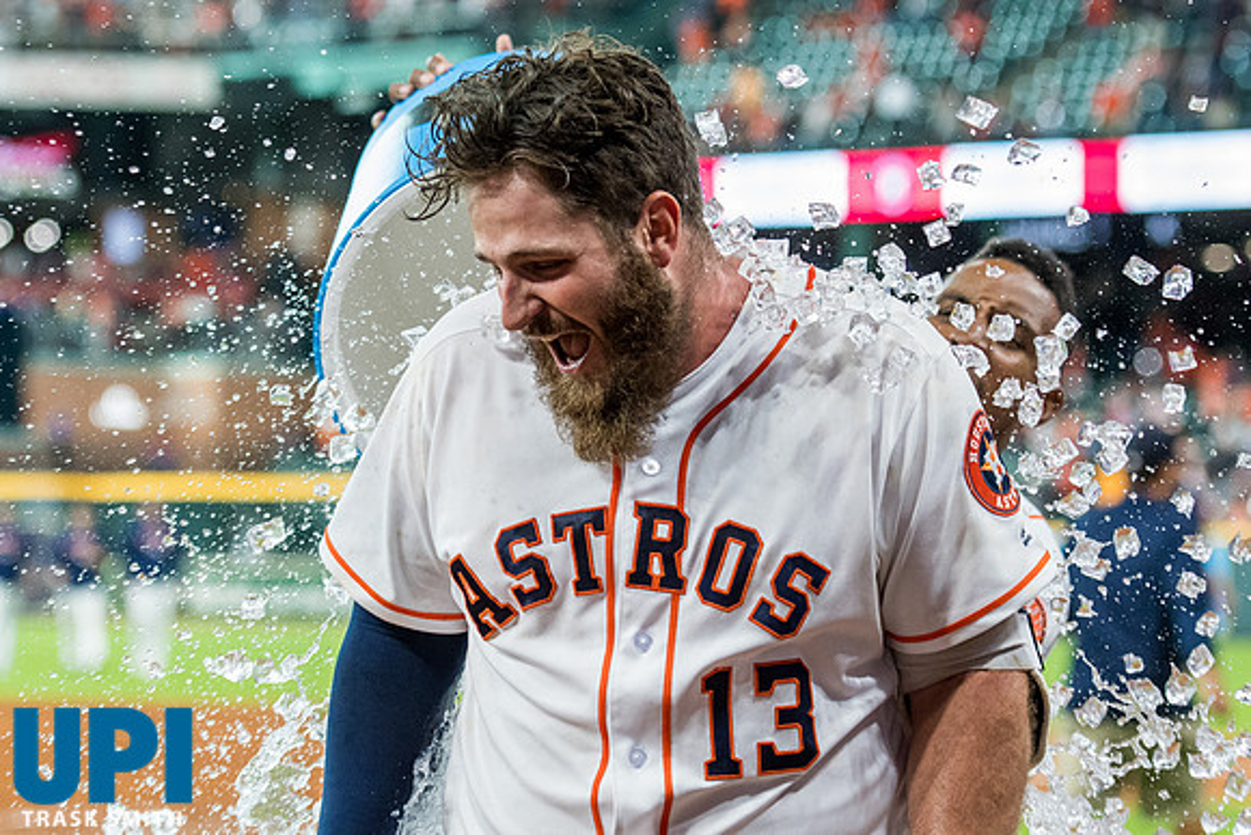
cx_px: 573
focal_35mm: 171
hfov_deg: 12.0
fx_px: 5935
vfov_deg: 8.0
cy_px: 330
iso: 2500
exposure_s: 1/1000
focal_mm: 92
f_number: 4
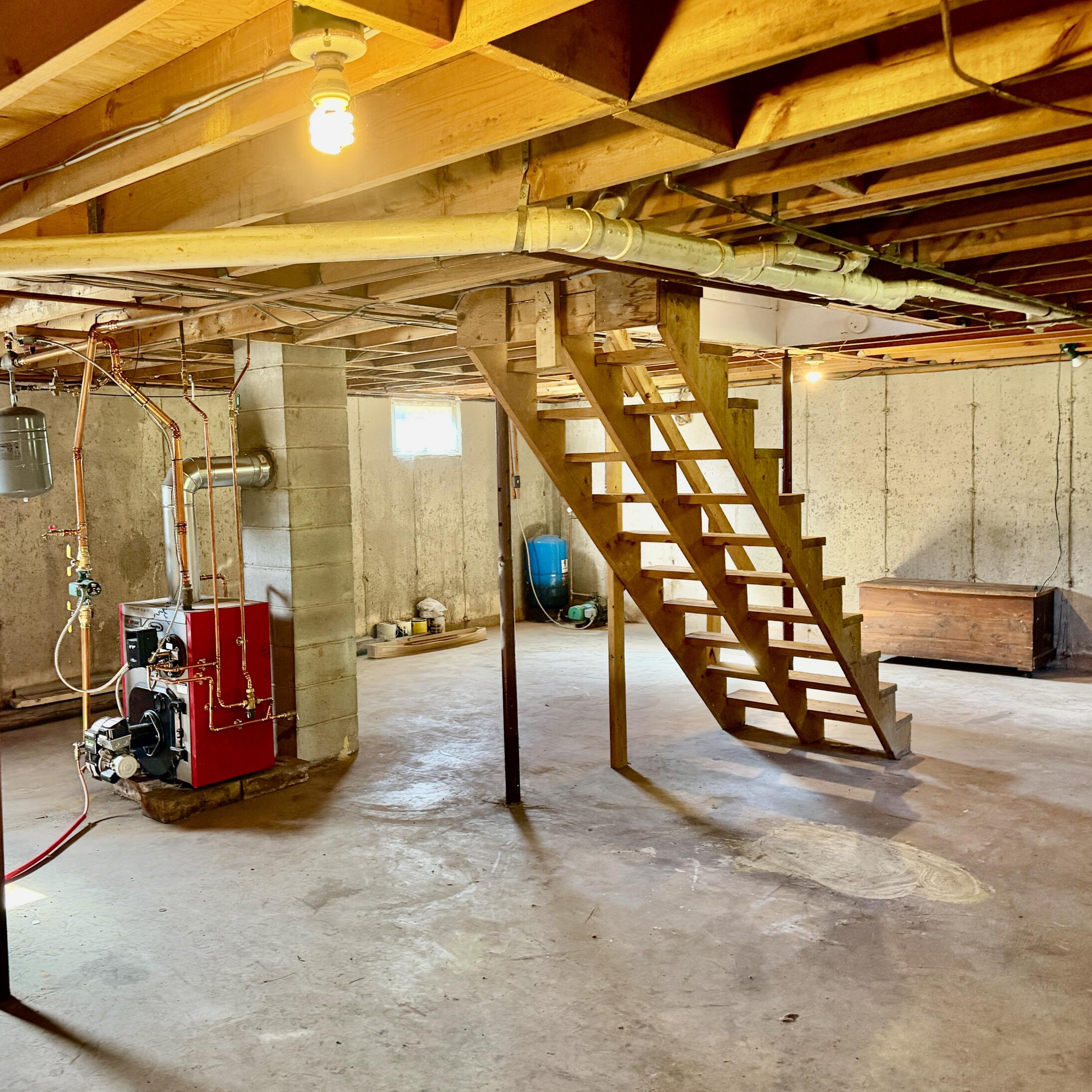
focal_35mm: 29
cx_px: 389
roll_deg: +1.8
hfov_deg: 54.8
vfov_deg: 55.6
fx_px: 1035
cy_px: 544
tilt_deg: -3.6
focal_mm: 6.76
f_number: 1.78
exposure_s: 1/60
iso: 400
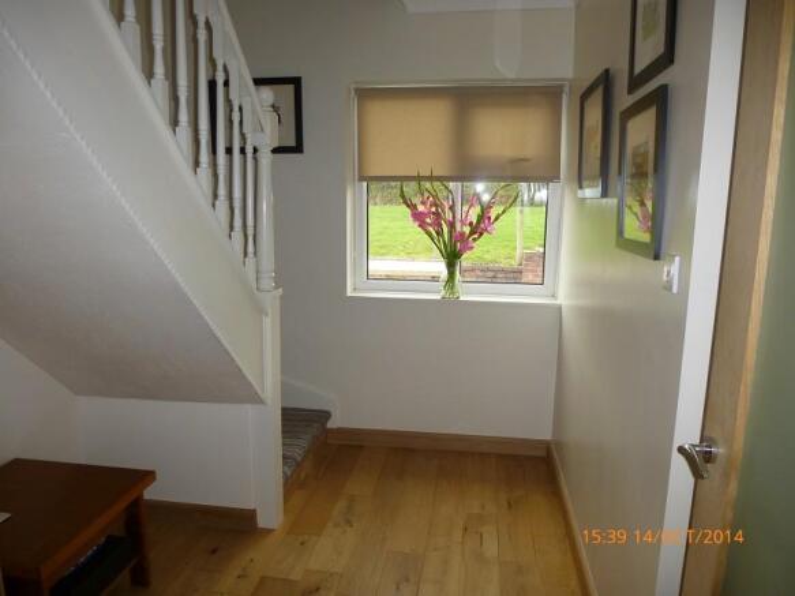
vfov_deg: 56.8
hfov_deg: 71.6
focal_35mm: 24
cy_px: 298
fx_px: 551
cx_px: 398
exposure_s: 1/60
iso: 200
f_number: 3.3
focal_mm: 4.3
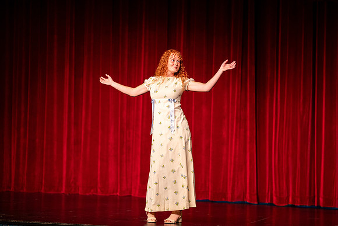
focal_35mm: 105
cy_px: 113
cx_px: 169
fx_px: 986
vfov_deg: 13.0
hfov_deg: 19.5
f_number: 1.4
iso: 1600
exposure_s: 1/1250
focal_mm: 105
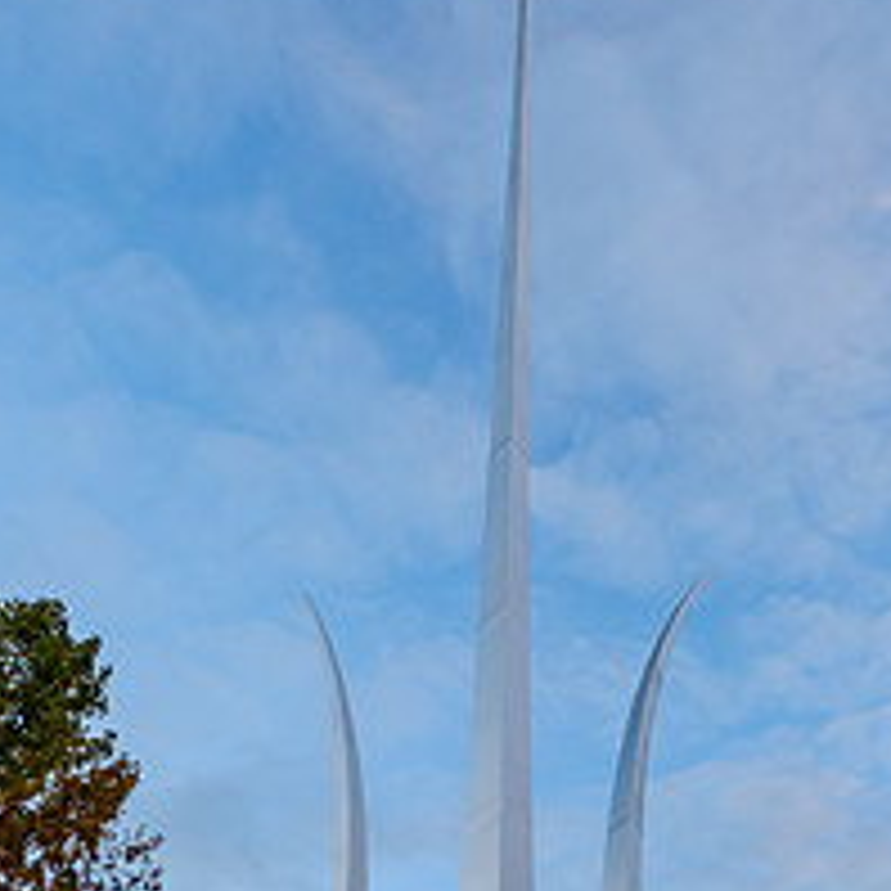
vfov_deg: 51.7
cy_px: 729
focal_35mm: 29
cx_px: 486
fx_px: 845
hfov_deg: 55.5
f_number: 4
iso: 400
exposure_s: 1/900
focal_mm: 10
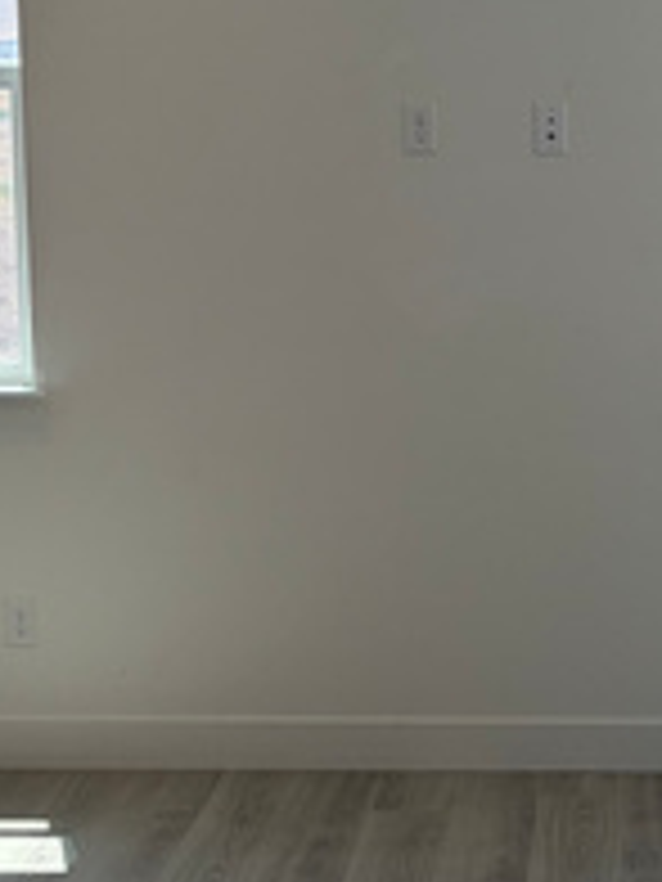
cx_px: 594
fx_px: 2601
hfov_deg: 14.4
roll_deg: +0.1
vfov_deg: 19.2
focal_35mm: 102
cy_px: 594
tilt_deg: -10.7
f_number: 1.6
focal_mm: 5.96
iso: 64
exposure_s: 1/507
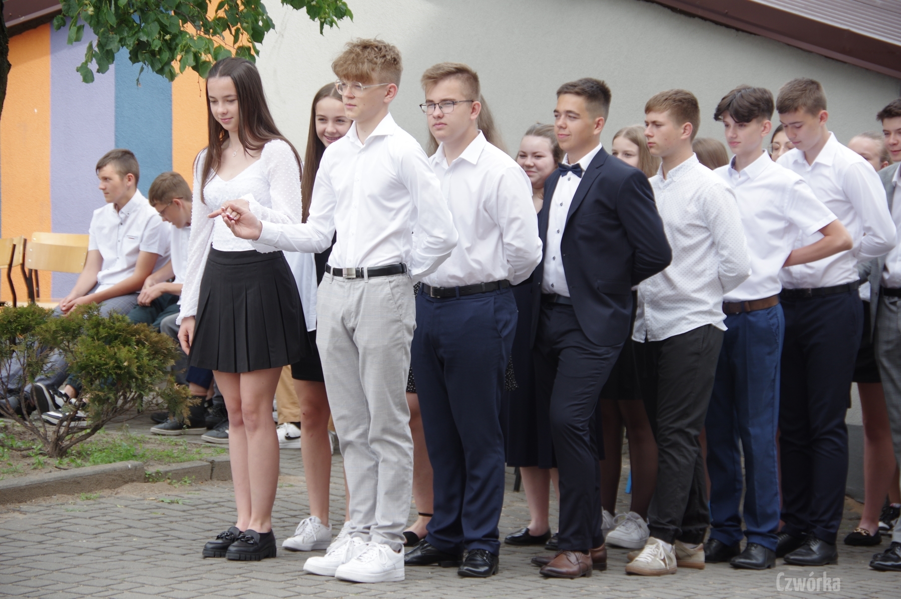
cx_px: 450
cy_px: 300
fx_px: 2926
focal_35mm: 117
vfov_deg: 11.7
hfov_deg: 17.5
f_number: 5.6
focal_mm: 78
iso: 200
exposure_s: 1/200
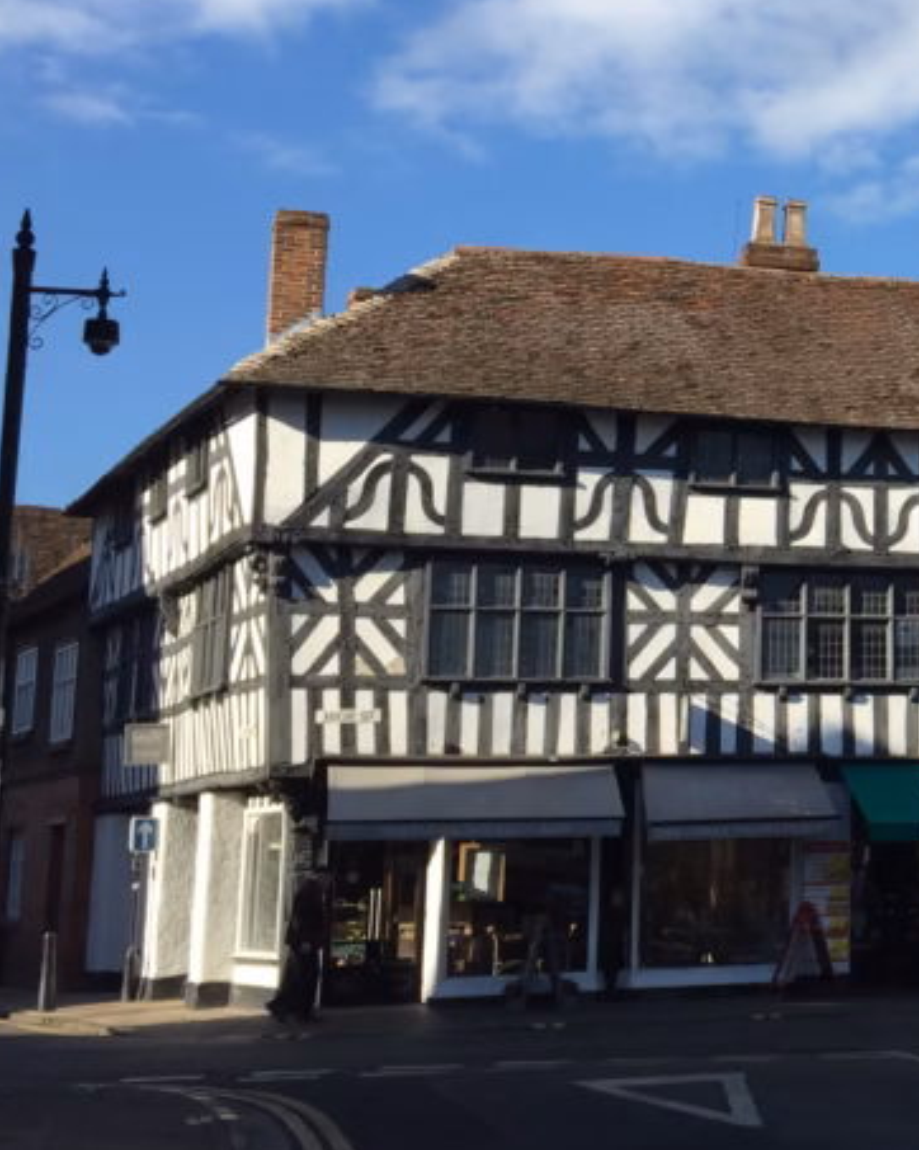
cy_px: 454
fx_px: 2177
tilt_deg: +11.0
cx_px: 1196
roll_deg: +1.2
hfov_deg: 21.5
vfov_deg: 29.5
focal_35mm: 64
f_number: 2.2
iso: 32
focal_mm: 4.15
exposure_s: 1/1647
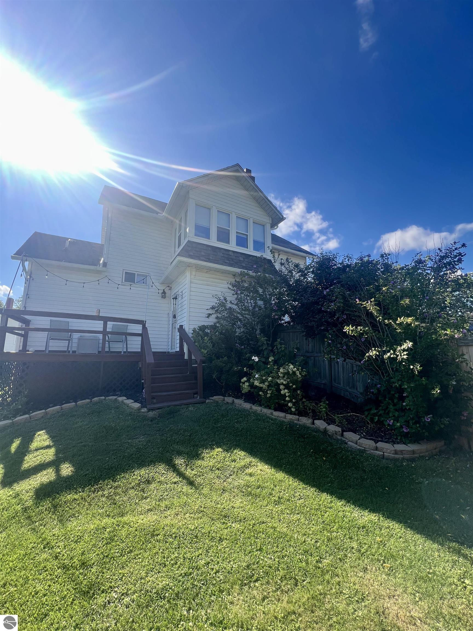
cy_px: 316
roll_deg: +0.9
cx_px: 236
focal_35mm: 13
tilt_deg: +10.5
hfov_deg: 89.9
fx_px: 237
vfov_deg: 106.2
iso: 32
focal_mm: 1.57
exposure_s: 1/615
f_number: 1.8
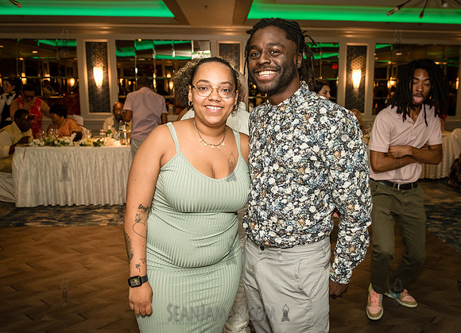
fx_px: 451
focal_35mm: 34
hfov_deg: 53.9
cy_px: 174
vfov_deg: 40.5
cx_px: 263
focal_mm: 27
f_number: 3.5
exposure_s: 1/160
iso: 1600
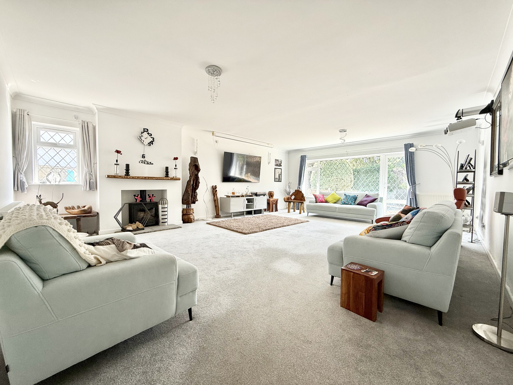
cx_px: 256
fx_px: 207
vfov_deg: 85.7
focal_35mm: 14
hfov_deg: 102.1
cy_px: 192
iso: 64
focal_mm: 2.22
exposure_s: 1/99
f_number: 2.2
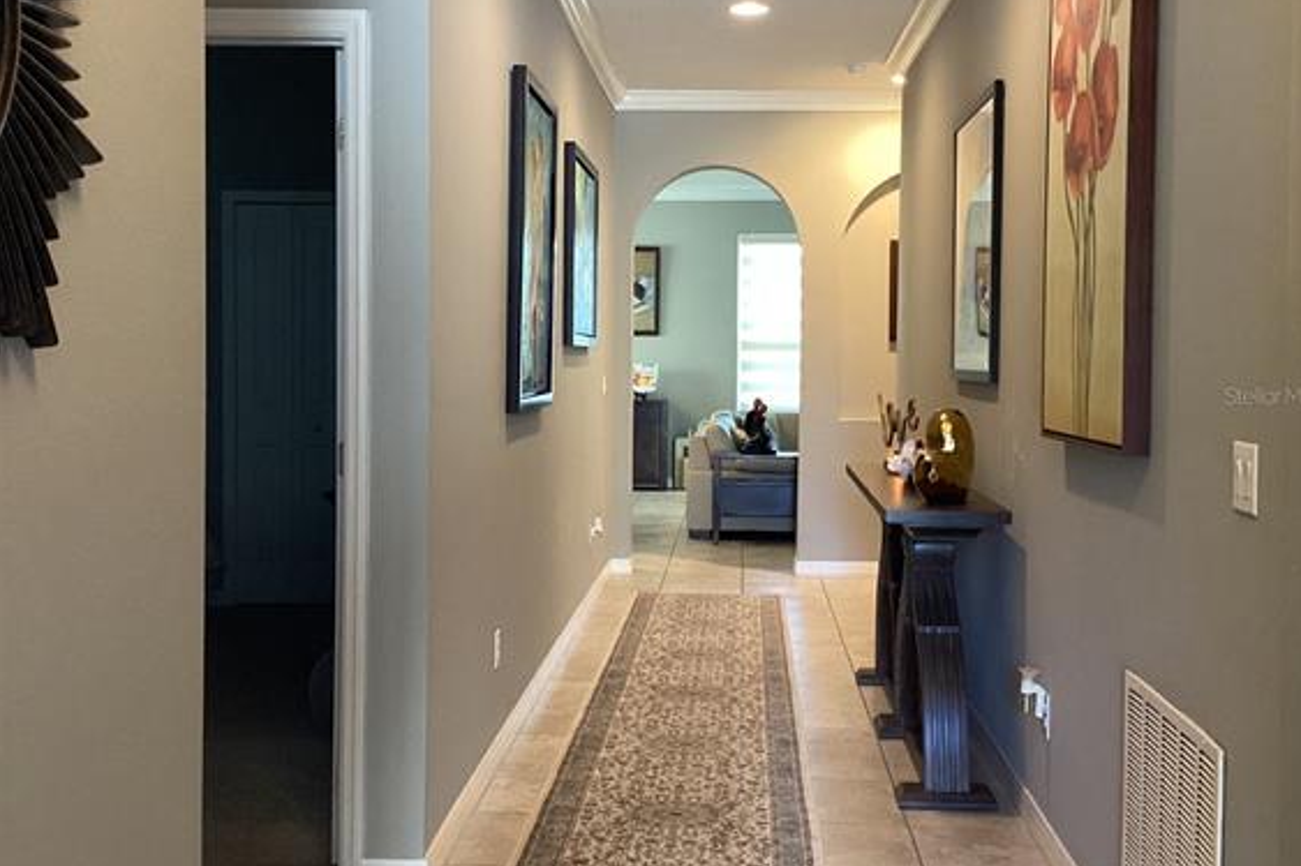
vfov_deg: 30.5
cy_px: 395
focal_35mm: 44
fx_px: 1590
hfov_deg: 44.5
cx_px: 663
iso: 320
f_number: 2.4
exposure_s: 1/60
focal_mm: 3.3
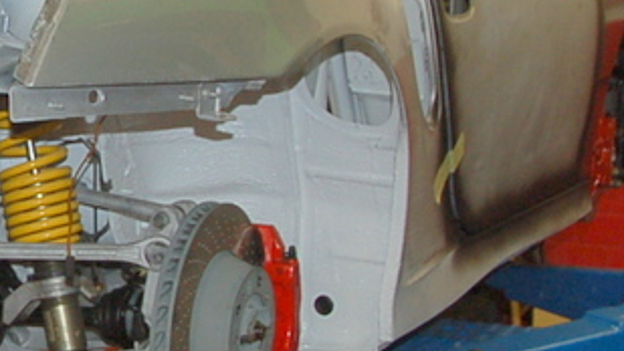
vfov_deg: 11.6
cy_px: 76
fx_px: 1721
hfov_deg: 19.5
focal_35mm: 104
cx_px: -105
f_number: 3.8
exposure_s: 1/60
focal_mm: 20
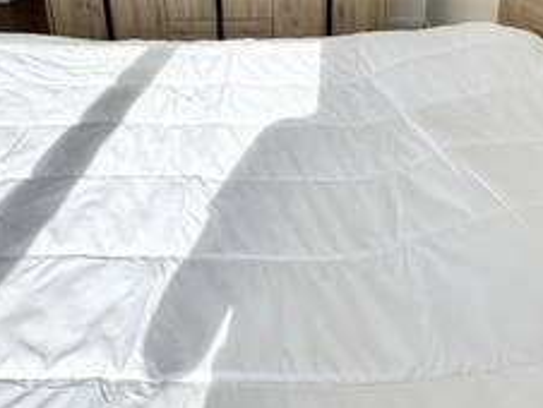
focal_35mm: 33
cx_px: 323
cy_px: 17
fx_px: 518
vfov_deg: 38.9
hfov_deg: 54.9
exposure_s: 1/703
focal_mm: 2.22
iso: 40
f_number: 2.2
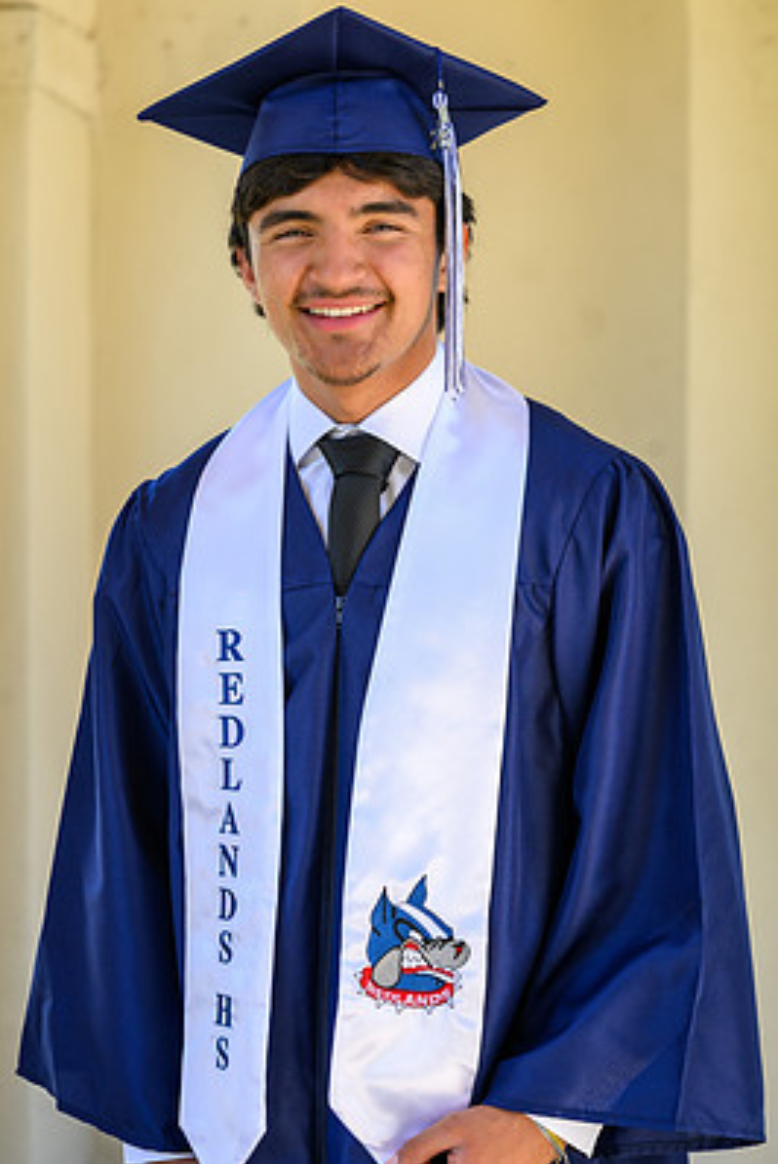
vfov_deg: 21.2
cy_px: 600
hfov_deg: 14.3
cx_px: 342
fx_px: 3106
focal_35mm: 96
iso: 100
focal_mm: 85
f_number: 5.6
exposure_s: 1/80
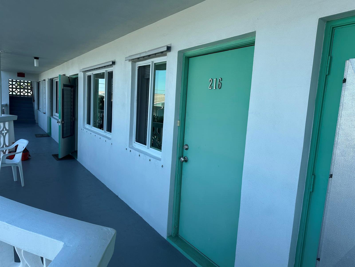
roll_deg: -4.0
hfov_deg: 71.6
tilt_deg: -6.4
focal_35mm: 24
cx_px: 178
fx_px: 246
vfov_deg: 56.8
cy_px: 134
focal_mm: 6.86
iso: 80
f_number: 1.78
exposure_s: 1/1198
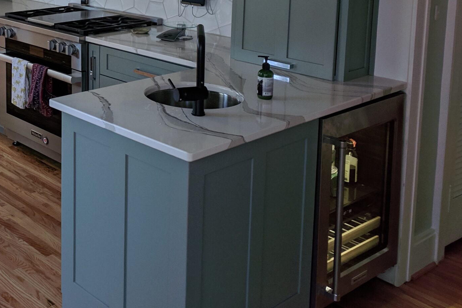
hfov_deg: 37.0
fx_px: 642
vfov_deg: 25.6
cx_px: 44
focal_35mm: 50
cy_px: -1
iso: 80
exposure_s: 1/120
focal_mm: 4.67
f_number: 2
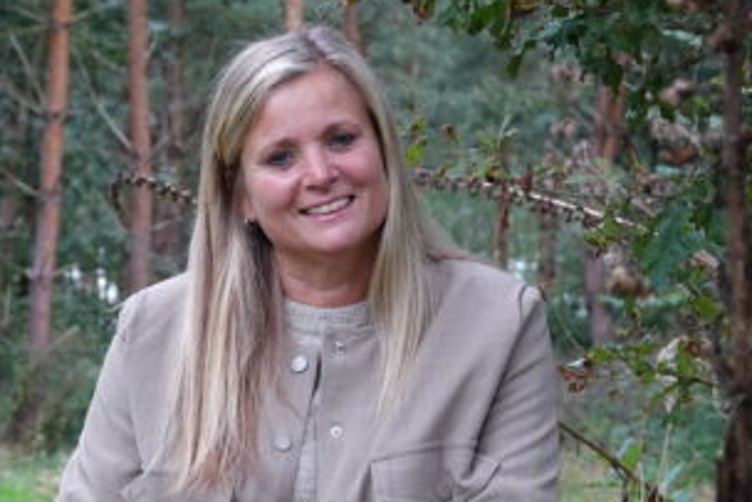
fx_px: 3657
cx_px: 208
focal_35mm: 175
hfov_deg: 11.7
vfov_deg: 7.8
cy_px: 394
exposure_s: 1/100
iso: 500
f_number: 3.5
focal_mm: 30.5
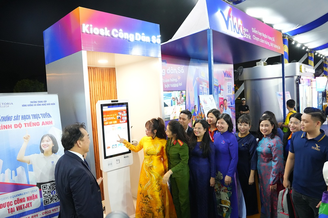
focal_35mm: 26
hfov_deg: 68.8
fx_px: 240
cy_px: 109
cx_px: 164
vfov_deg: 49.0
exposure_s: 1/160
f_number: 4
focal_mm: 26.3
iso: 6400
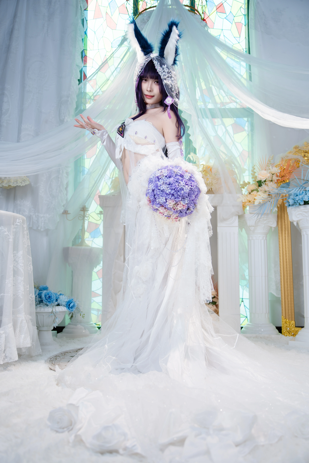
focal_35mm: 31
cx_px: 154
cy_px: 232
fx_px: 399
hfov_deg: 42.3
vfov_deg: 60.3
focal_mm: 31
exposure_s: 1/160
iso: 100
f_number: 2.8
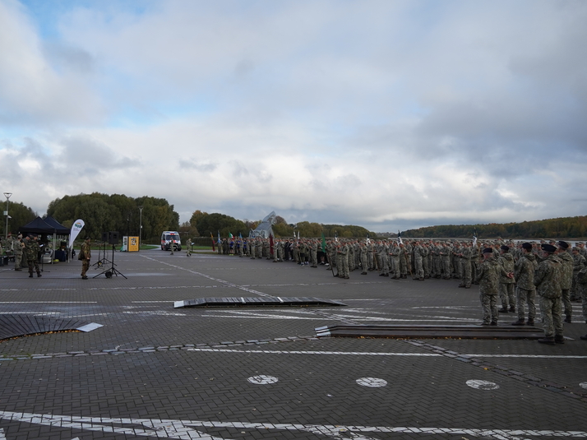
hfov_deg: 59.9
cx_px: 274
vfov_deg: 46.8
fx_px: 509
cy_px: 215
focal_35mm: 30
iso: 320
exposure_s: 1/2000
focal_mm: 18
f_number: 4
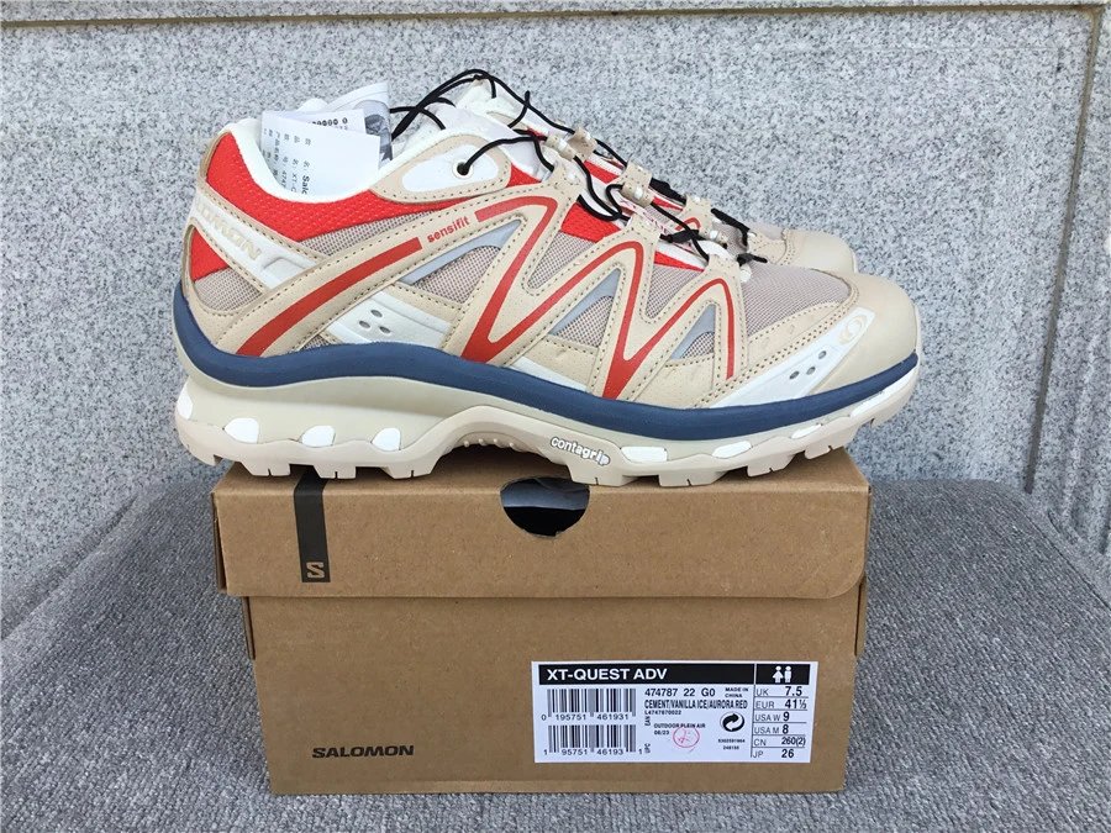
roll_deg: +1.0
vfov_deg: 45.4
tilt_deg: -19.2
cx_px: 556
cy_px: 416
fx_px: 995
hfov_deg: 58.4
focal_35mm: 31
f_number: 2.4
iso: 25
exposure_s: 1/275
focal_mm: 3.3
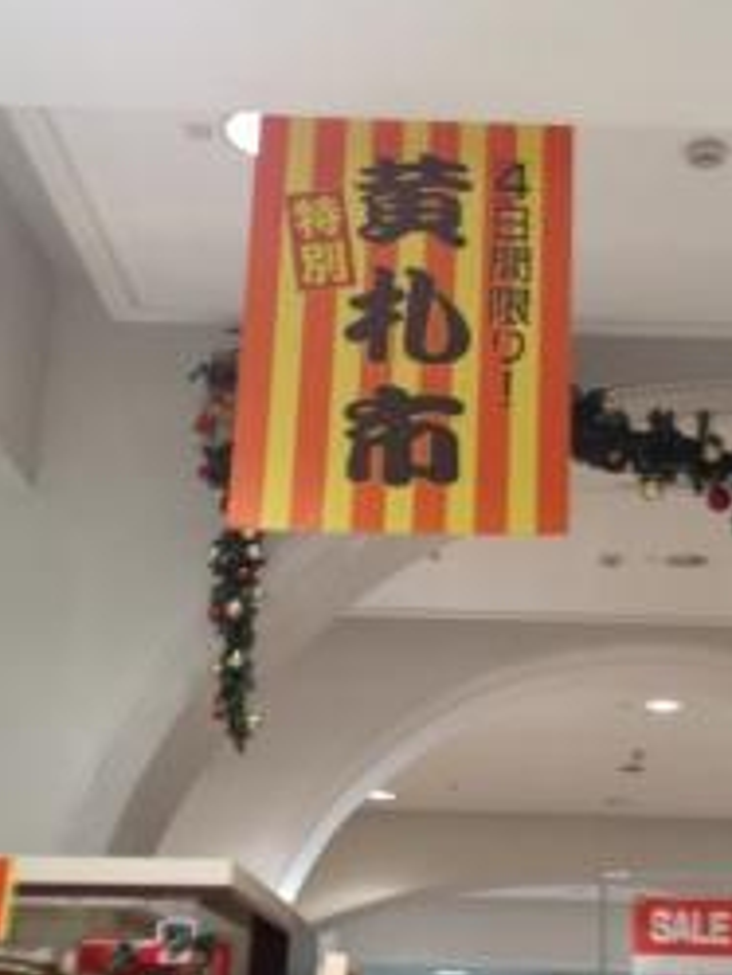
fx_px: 1775
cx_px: 521
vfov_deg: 30.7
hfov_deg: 23.1
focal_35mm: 63
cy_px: 540
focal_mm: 4.28
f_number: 2.4
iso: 64
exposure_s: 1/20
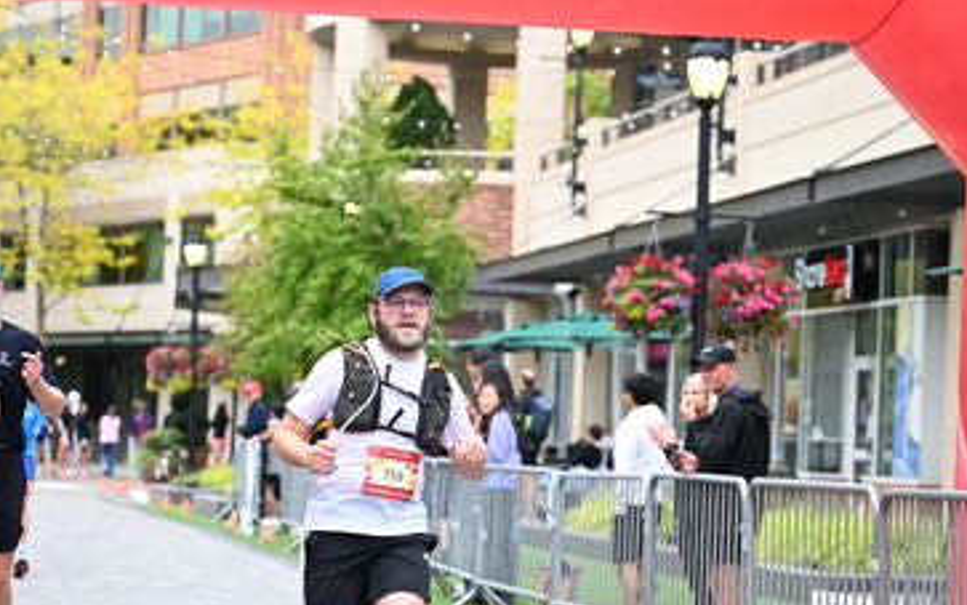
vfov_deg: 12.1
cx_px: 486
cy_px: 381
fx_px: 2847
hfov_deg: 19.3
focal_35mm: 108
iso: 1000
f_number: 2.8
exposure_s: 1/2000
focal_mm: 70
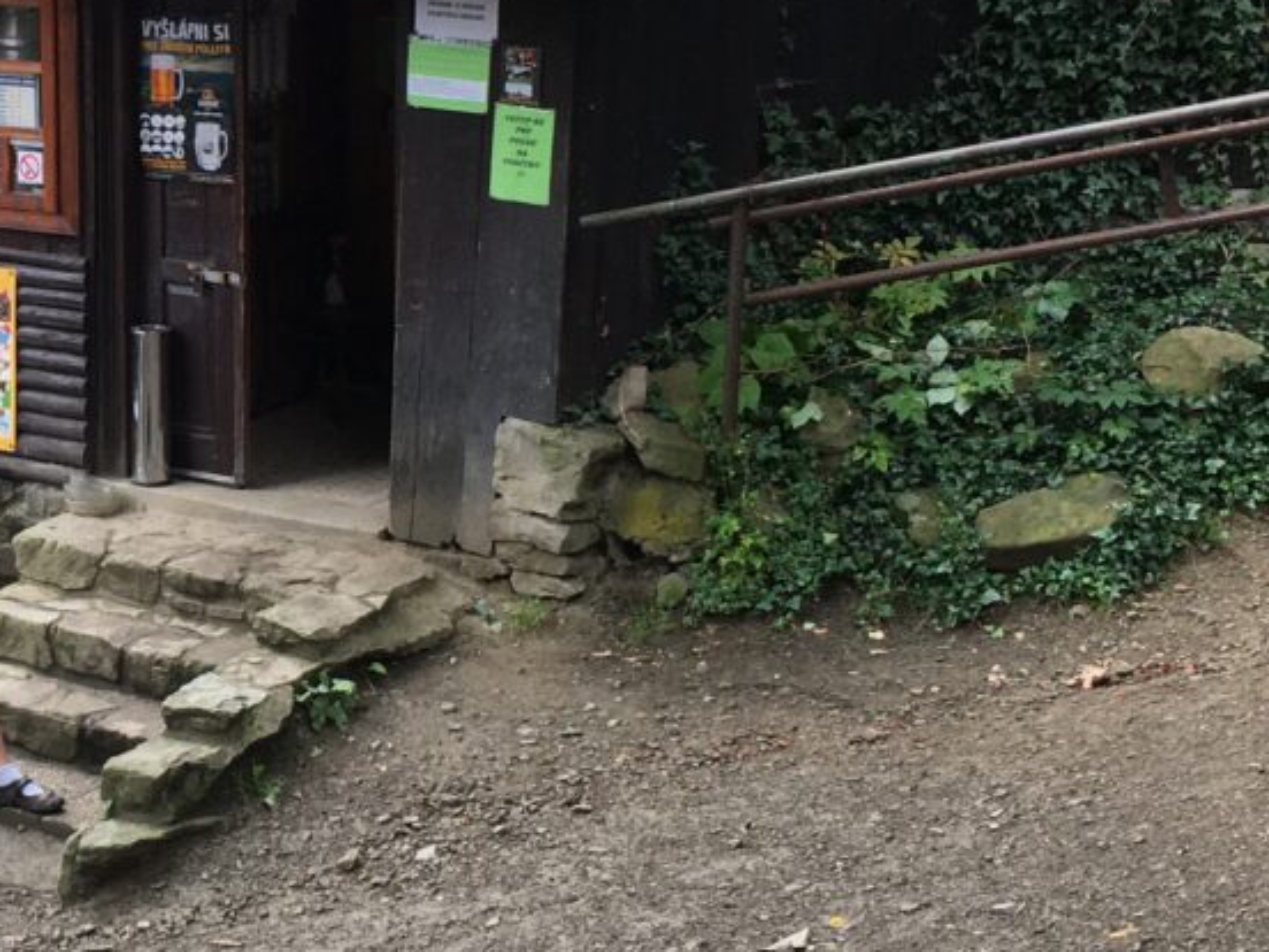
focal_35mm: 84
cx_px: -16
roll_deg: +0.2
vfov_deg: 17.5
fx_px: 3079
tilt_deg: -10.5
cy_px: 352
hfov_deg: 22.4
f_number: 2.2
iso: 40
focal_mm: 4.15
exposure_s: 1/100
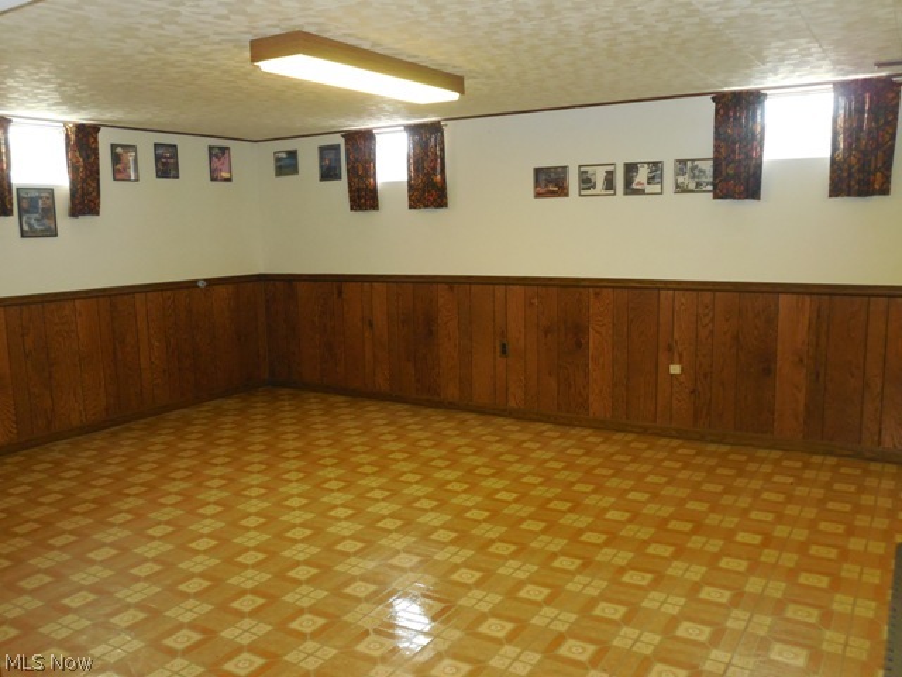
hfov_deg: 60.0
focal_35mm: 30
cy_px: 338
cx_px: 451
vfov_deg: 46.8
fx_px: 782
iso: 560
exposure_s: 1/25
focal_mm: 5.3
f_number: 3.8
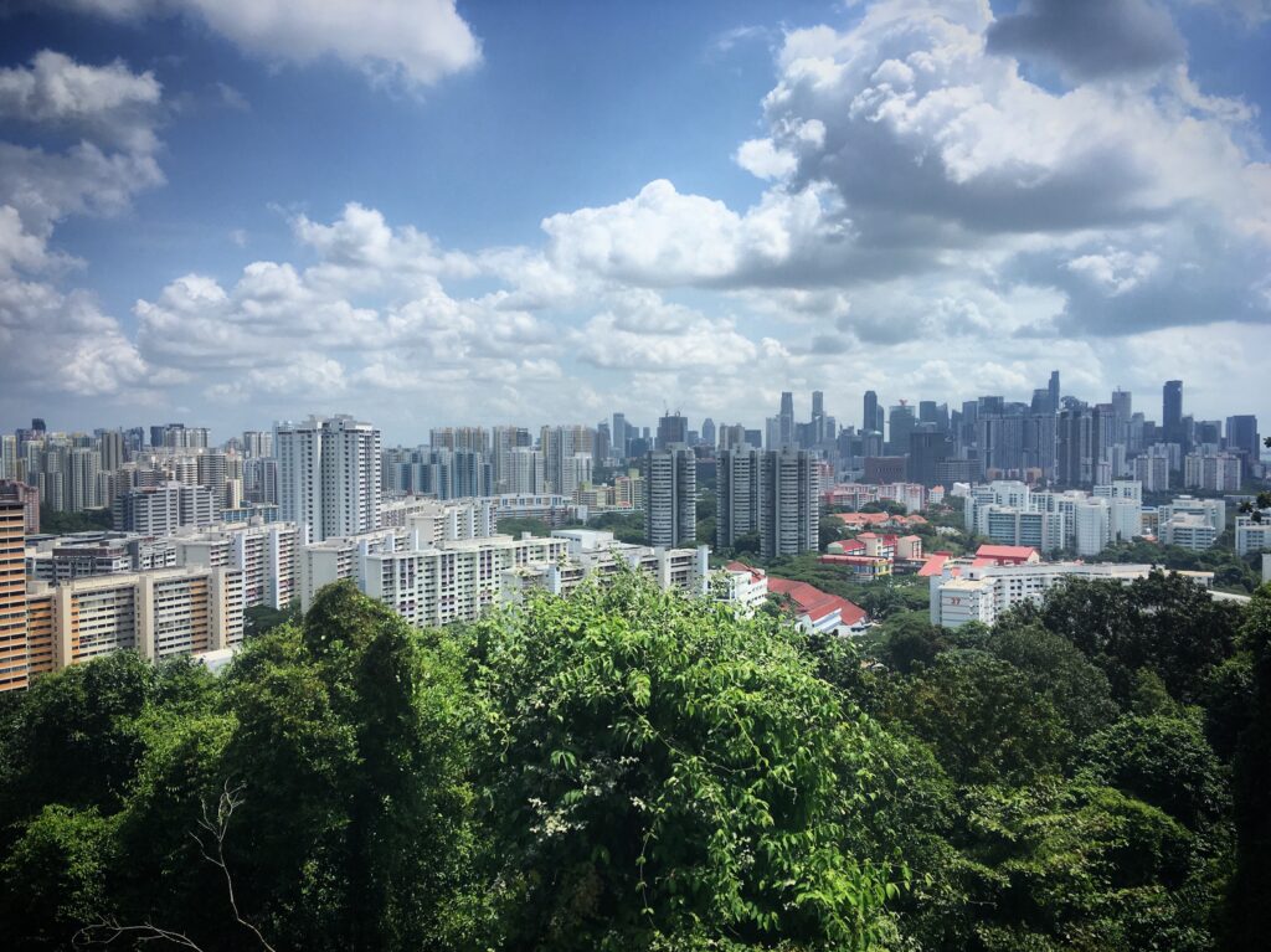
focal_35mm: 29
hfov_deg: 61.7
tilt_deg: -2.8
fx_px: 1064
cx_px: 636
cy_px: 476
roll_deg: +0.8
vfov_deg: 48.2
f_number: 2.2
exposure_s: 1/2747
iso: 25
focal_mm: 4.15
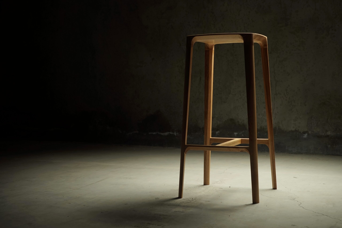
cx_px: 171
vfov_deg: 27.0
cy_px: 114
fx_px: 475
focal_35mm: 50
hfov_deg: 39.6
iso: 100
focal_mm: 50
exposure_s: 1/13
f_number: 4.5
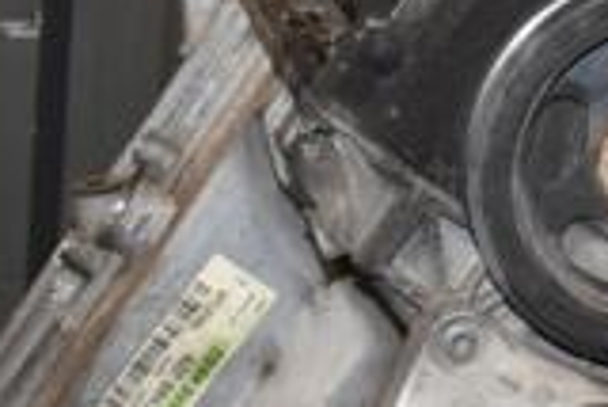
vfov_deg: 10.1
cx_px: 680
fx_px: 2282
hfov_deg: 14.8
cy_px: -49
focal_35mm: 135
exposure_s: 1/60
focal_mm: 24
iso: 800
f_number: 5
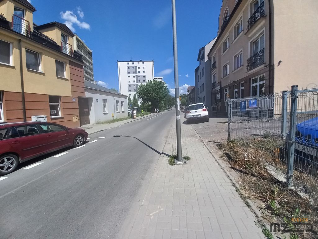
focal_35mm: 13
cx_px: 159
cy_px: 120
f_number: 2.2
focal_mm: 1.42
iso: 40
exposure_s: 1/1645
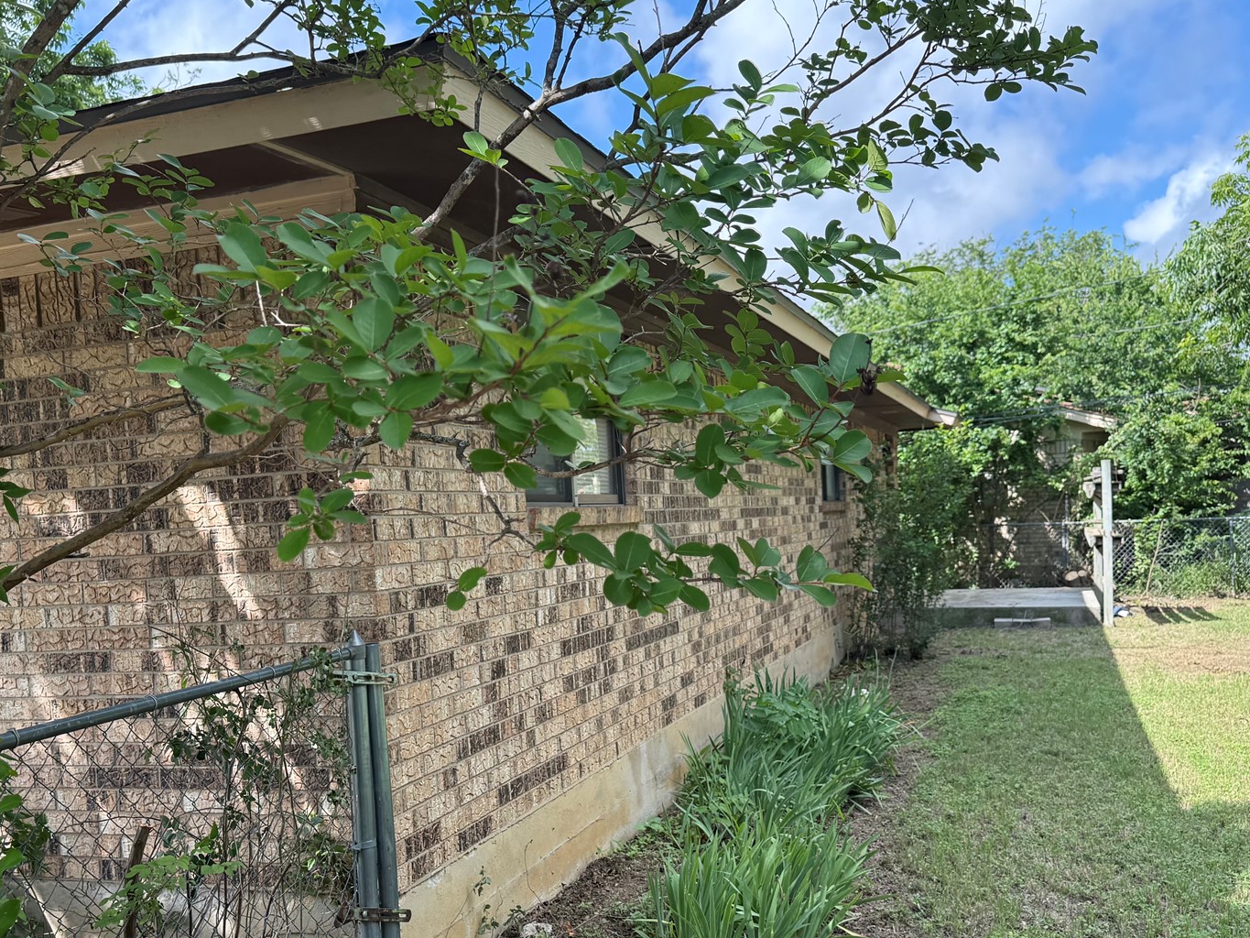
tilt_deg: -1.8
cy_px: 566
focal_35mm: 36
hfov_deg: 51.0
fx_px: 1300
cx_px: 499
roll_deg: +2.4
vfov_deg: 39.5
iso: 100
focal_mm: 6.76
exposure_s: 1/1271
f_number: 1.78
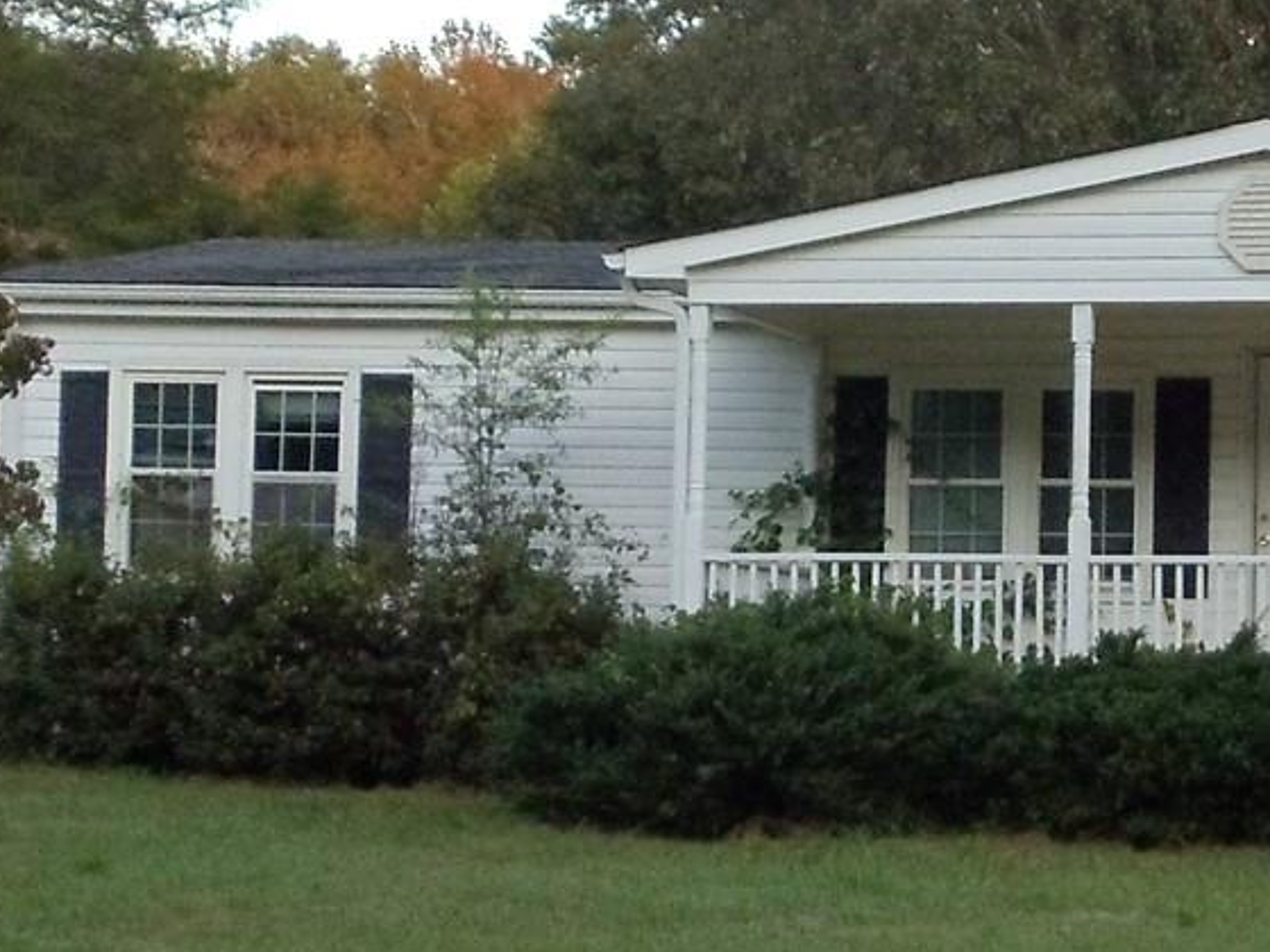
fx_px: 5907
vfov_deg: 9.2
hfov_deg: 12.1
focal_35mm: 161
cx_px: 1345
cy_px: 562
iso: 400
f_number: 3.5
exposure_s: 1/160
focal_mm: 6
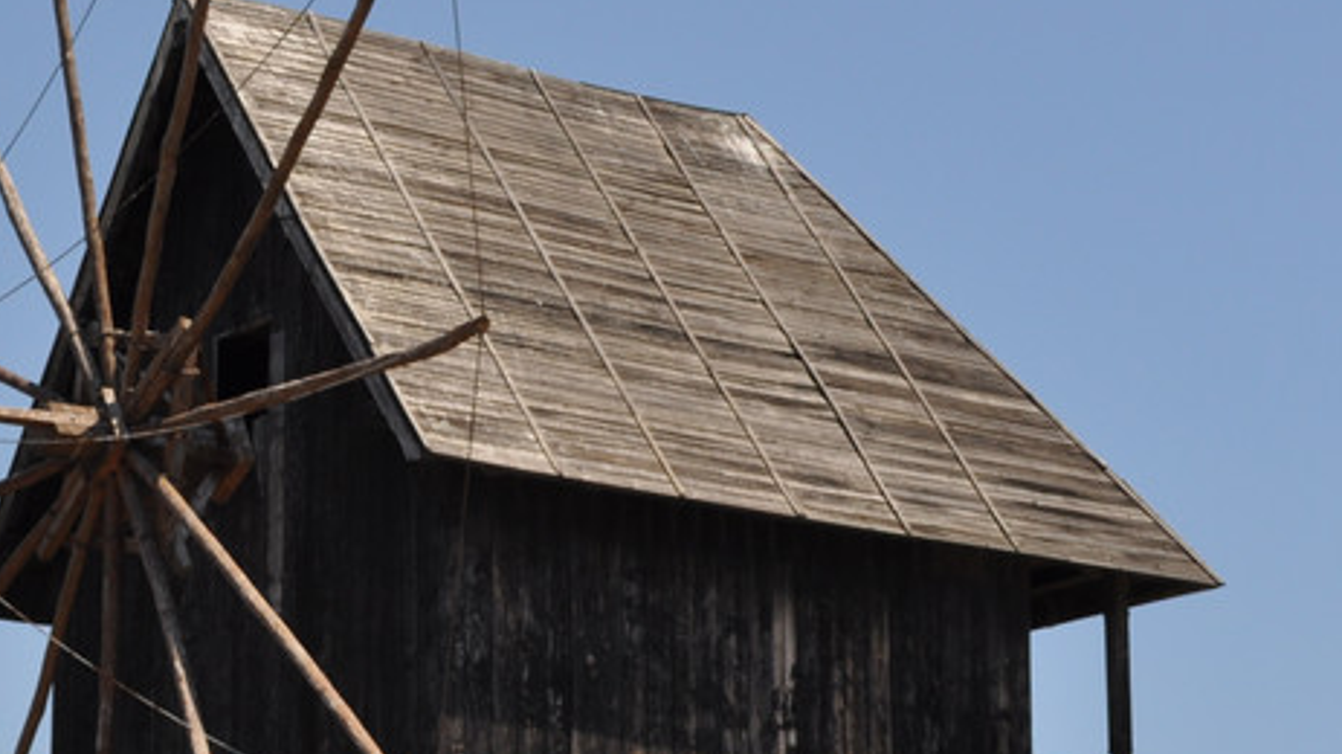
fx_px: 4210
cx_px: 284
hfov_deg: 18.0
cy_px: 682
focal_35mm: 118
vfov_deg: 10.2
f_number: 10
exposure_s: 1/400
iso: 200
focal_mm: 29
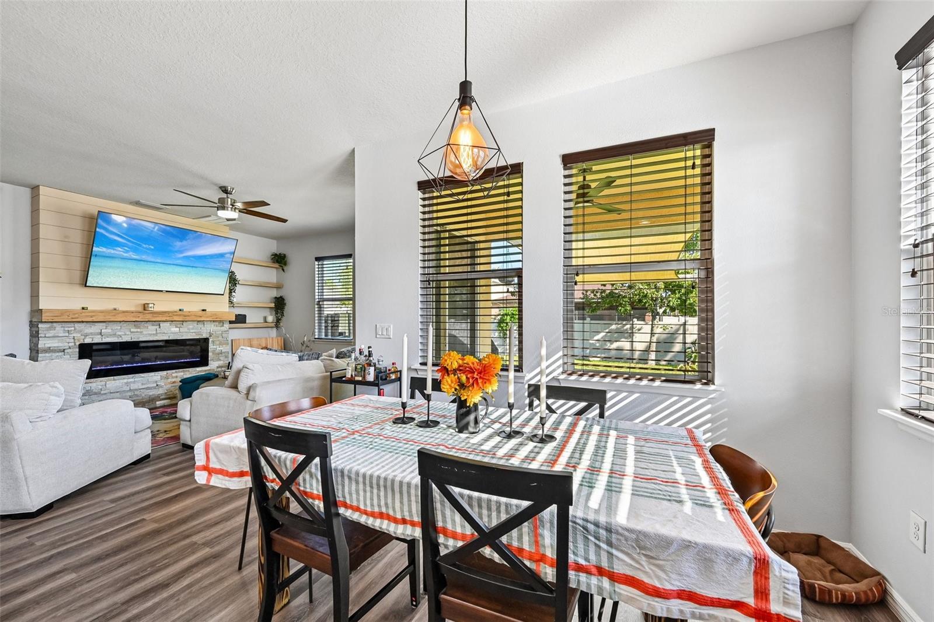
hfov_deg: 104.3
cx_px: 467
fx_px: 363
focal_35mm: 14
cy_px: 311
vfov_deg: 81.2
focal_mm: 14
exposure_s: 1/160
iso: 400
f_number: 8
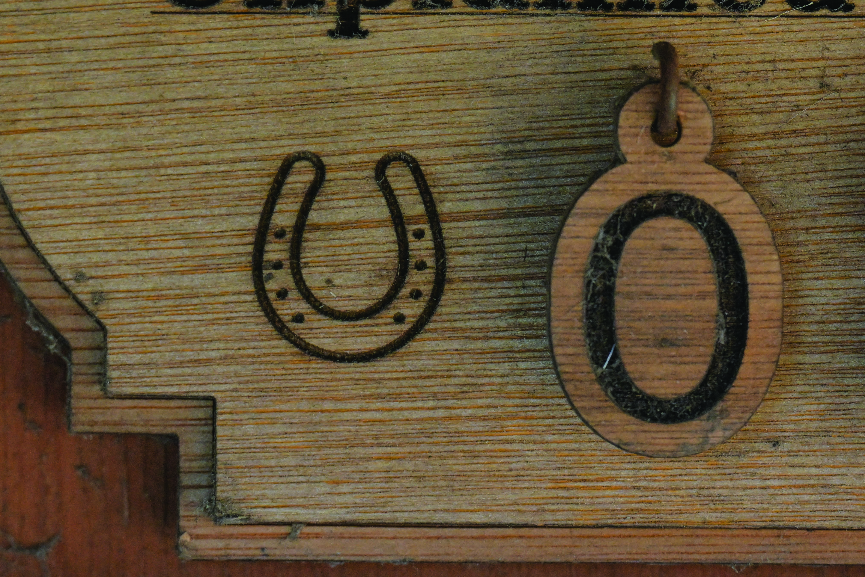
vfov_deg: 5.2
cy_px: 59
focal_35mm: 266
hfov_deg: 7.7
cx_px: 778
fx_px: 6391
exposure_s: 1/1000
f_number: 6.3
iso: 3200
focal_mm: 130
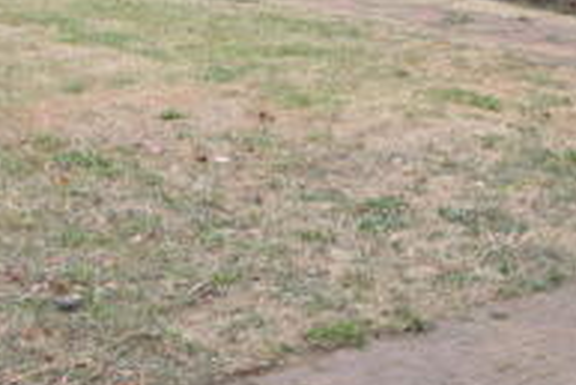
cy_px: -167
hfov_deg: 19.8
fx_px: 1633
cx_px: 140
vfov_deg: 12.8
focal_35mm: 102
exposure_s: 1/60
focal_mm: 20
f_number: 5.6
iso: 100
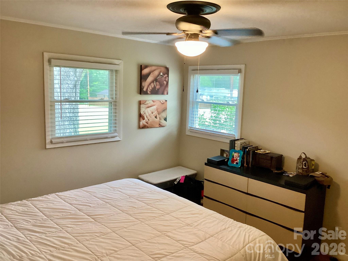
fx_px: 312
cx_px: 174
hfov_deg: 58.4
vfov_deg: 45.4
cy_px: 130
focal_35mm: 31
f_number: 2.4
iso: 320
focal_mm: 3.3
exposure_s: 1/60
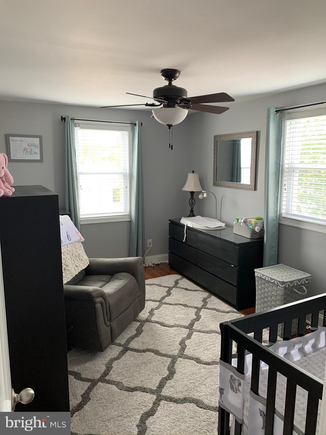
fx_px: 326
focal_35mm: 26
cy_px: 218
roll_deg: +0.1
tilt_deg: -9.1
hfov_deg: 53.1
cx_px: 163
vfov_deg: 67.3
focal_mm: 4.25
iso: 100
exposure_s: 1/84
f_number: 1.8
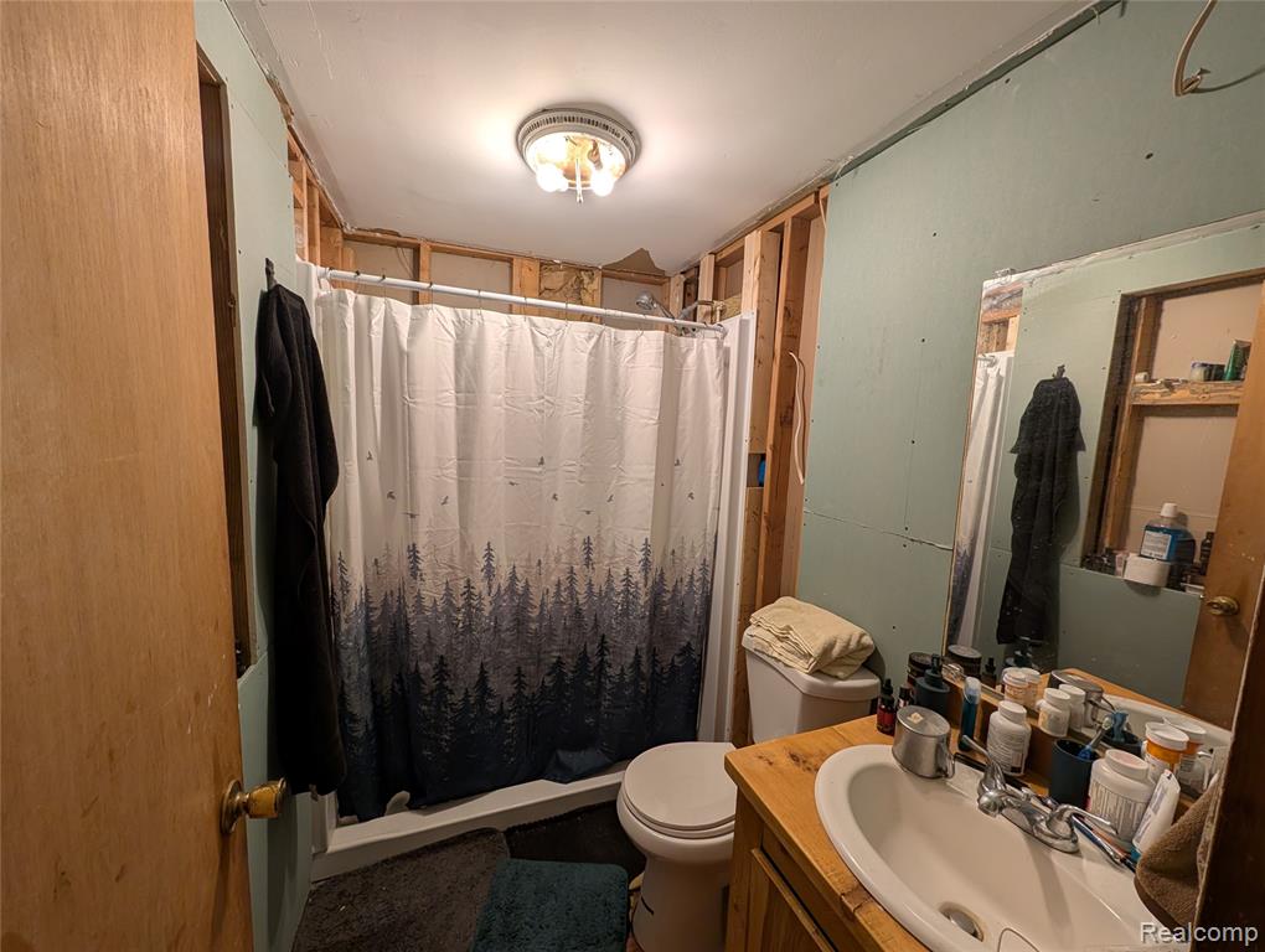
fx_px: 439
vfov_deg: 94.6
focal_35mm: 12
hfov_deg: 110.5
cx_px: 632
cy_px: 476
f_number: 1.7
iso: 70
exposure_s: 1/60
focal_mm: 2.02
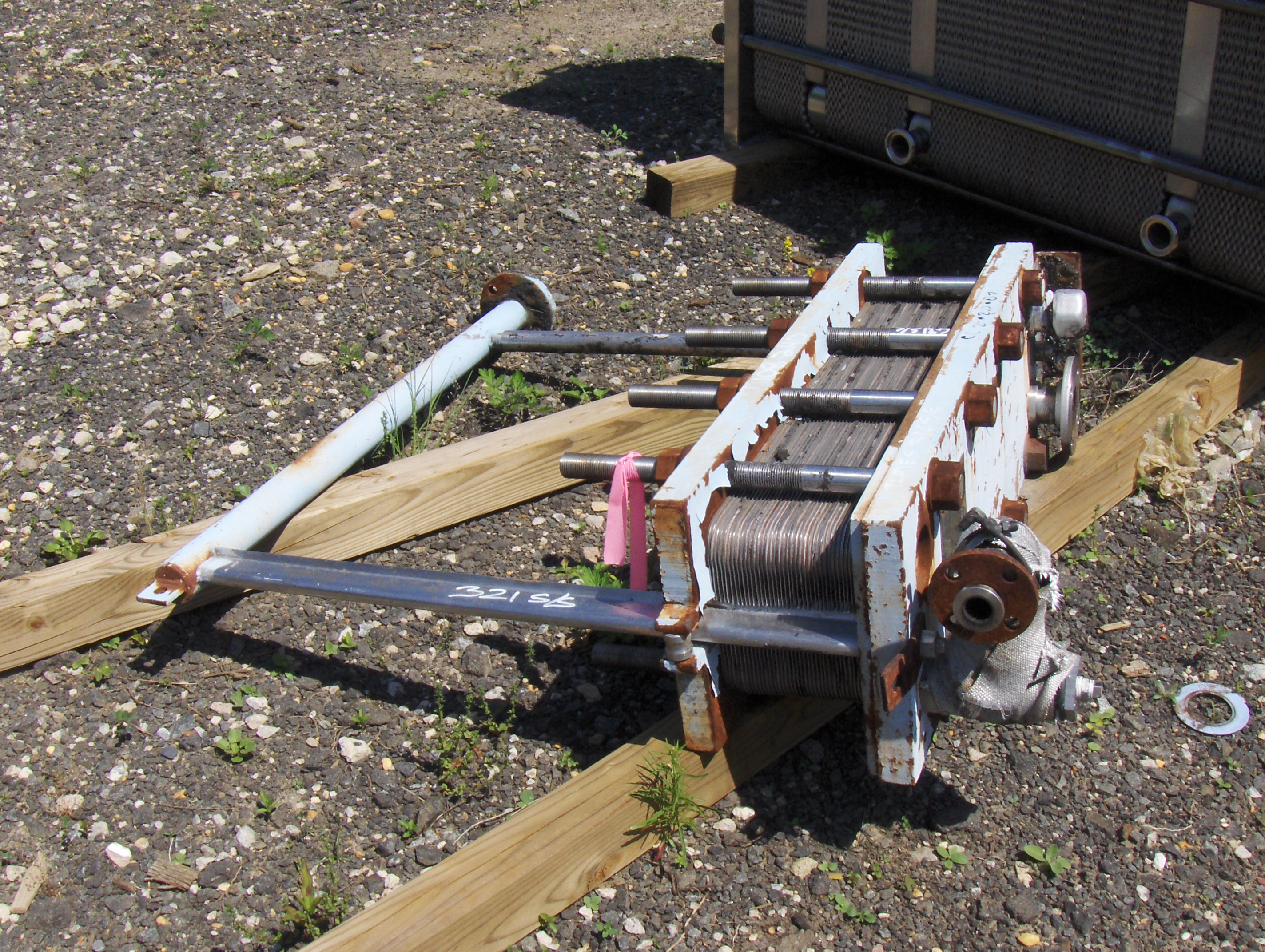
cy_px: 476
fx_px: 1500
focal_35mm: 41
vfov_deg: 35.2
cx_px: 632
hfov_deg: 45.7
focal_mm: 6.5
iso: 100
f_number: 7.7
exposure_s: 1/439
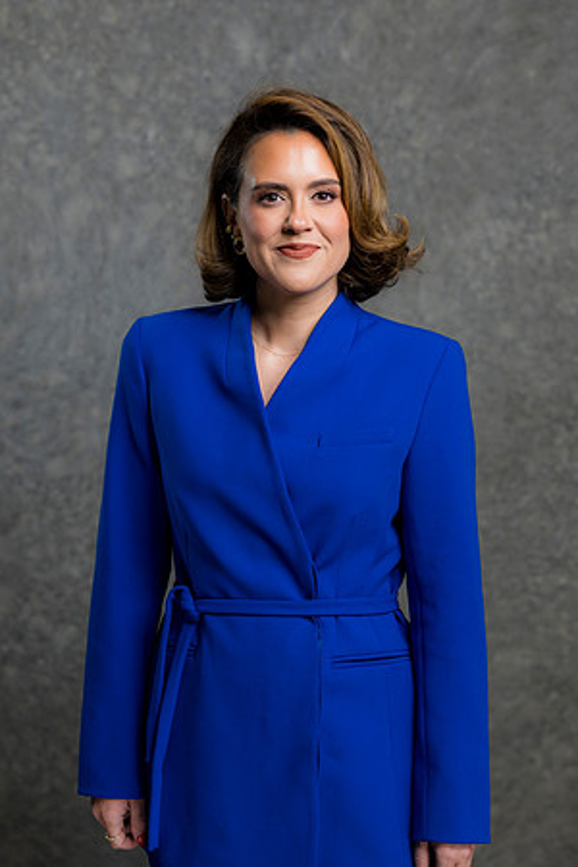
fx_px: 2047
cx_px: 289
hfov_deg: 16.1
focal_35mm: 85
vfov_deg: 23.9
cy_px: 434
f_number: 5
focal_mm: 85
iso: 125
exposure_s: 1/200
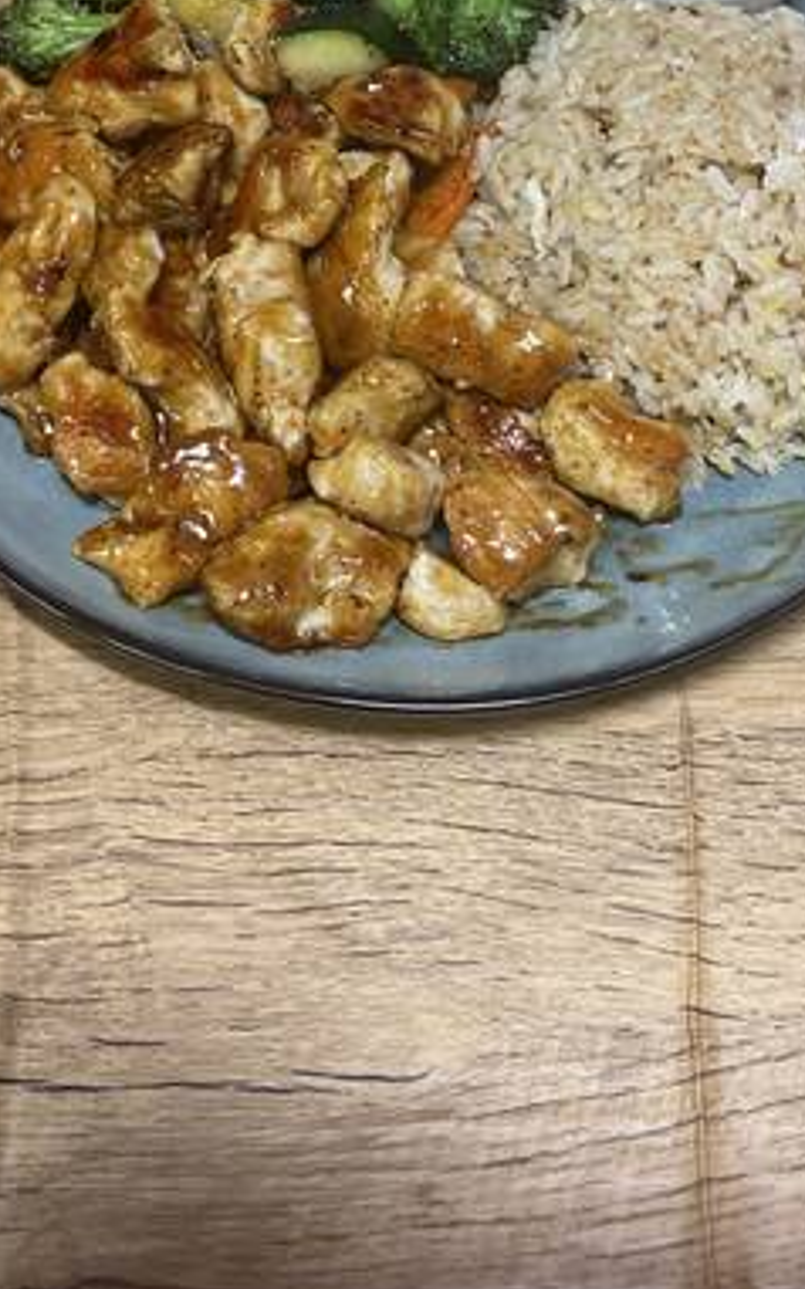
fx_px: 1861
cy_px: 198
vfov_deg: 36.4
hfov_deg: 24.4
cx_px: 460
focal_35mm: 53
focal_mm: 5.1
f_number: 1.6
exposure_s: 1/60
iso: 250
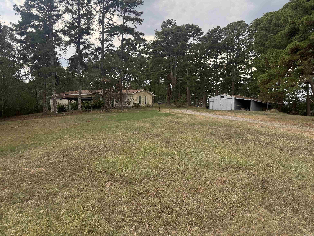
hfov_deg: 71.6
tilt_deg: -2.4
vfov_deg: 56.8
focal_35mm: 24
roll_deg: -0.3
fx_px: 218
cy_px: 118
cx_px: 157
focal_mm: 6.76
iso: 80
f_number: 1.78
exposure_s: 1/1361
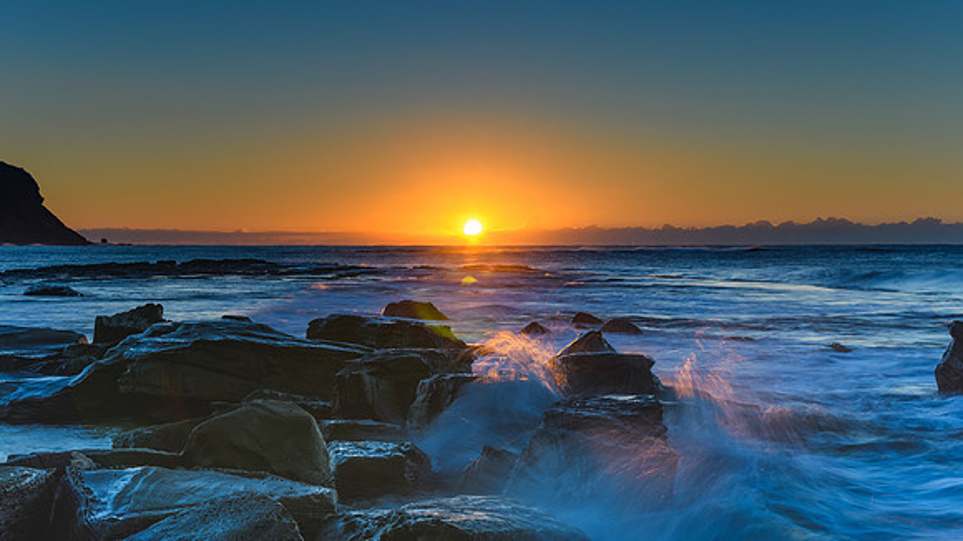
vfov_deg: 19.8
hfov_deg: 34.6
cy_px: 220
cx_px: 478
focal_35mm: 61
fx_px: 1548
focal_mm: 38
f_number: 9
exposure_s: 1/2.5
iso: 50
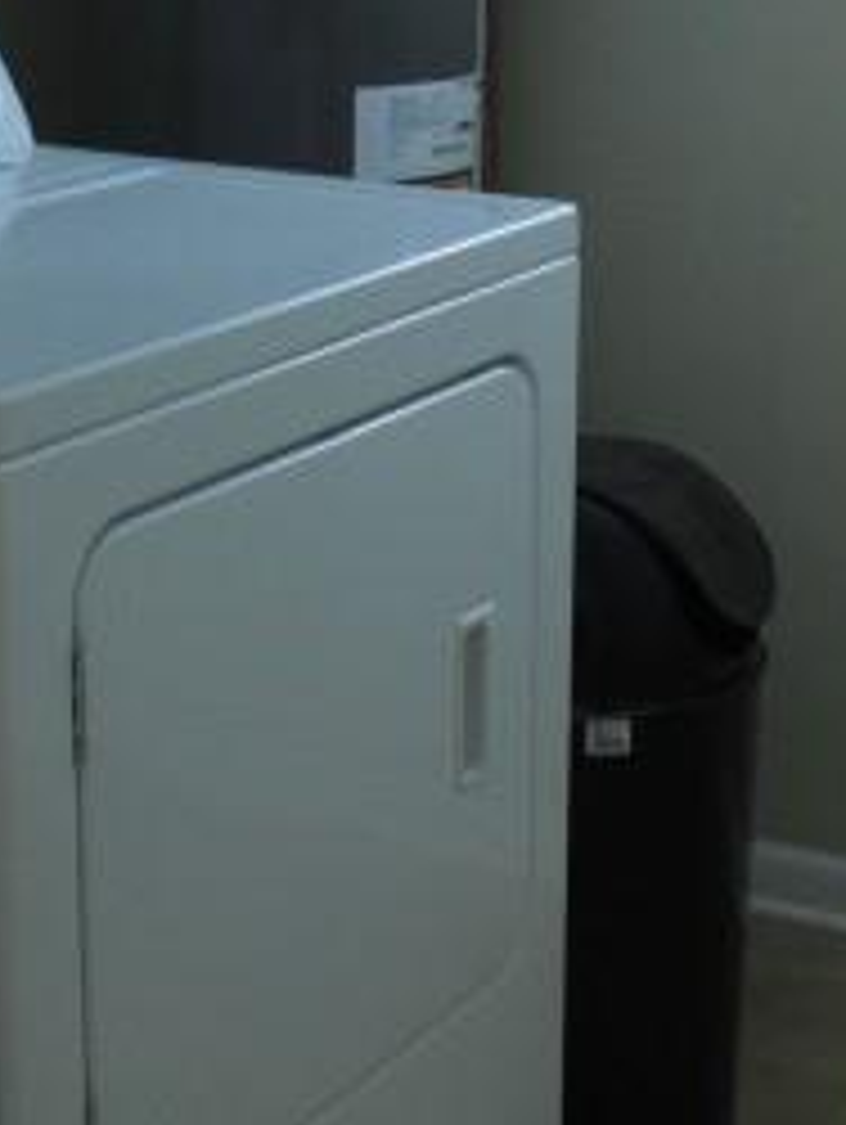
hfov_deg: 16.0
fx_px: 2993
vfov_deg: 21.0
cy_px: 194
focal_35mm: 92
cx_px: 612
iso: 200
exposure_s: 1/60
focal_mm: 6.3
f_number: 3.1
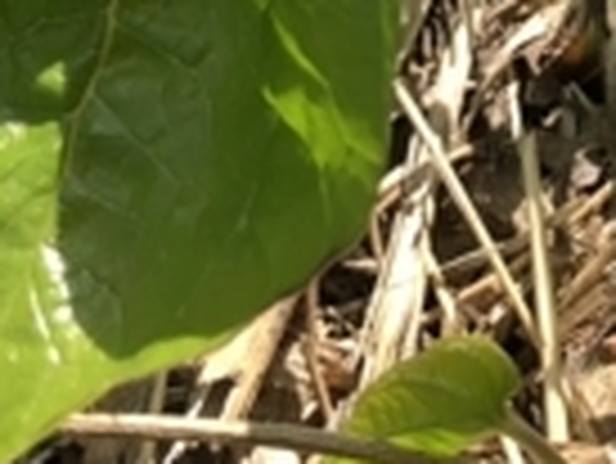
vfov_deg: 8.7
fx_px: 2903
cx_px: 468
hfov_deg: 12.1
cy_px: -378
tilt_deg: -50.1
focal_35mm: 163
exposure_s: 1/738
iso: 20
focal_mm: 4
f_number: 1.8
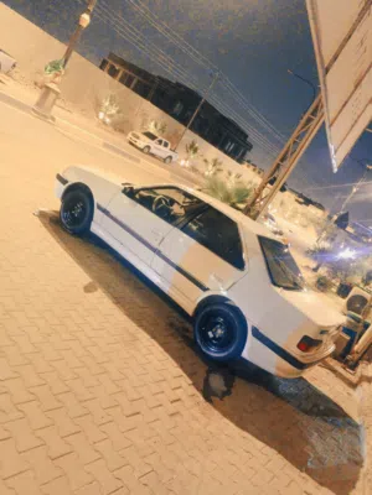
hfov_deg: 51.4
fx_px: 387
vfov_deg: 65.3
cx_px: 186
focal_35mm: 27
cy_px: 248
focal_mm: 4.11
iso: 3026
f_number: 1.6
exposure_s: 1/20
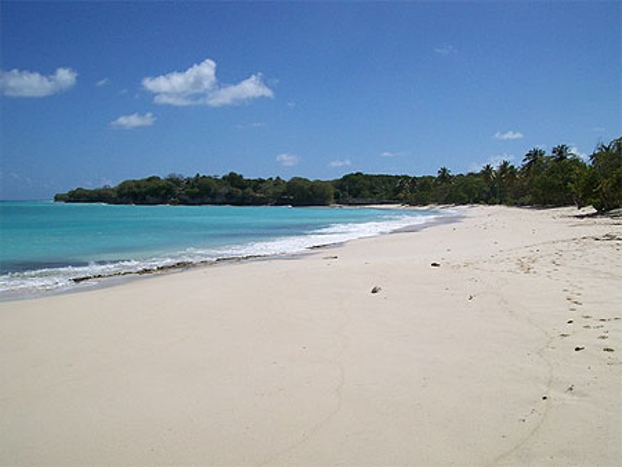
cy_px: 234
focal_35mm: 36
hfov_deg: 51.3
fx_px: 647
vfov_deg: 39.7
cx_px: 311
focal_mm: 6
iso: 80
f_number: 4.8
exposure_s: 1/1401
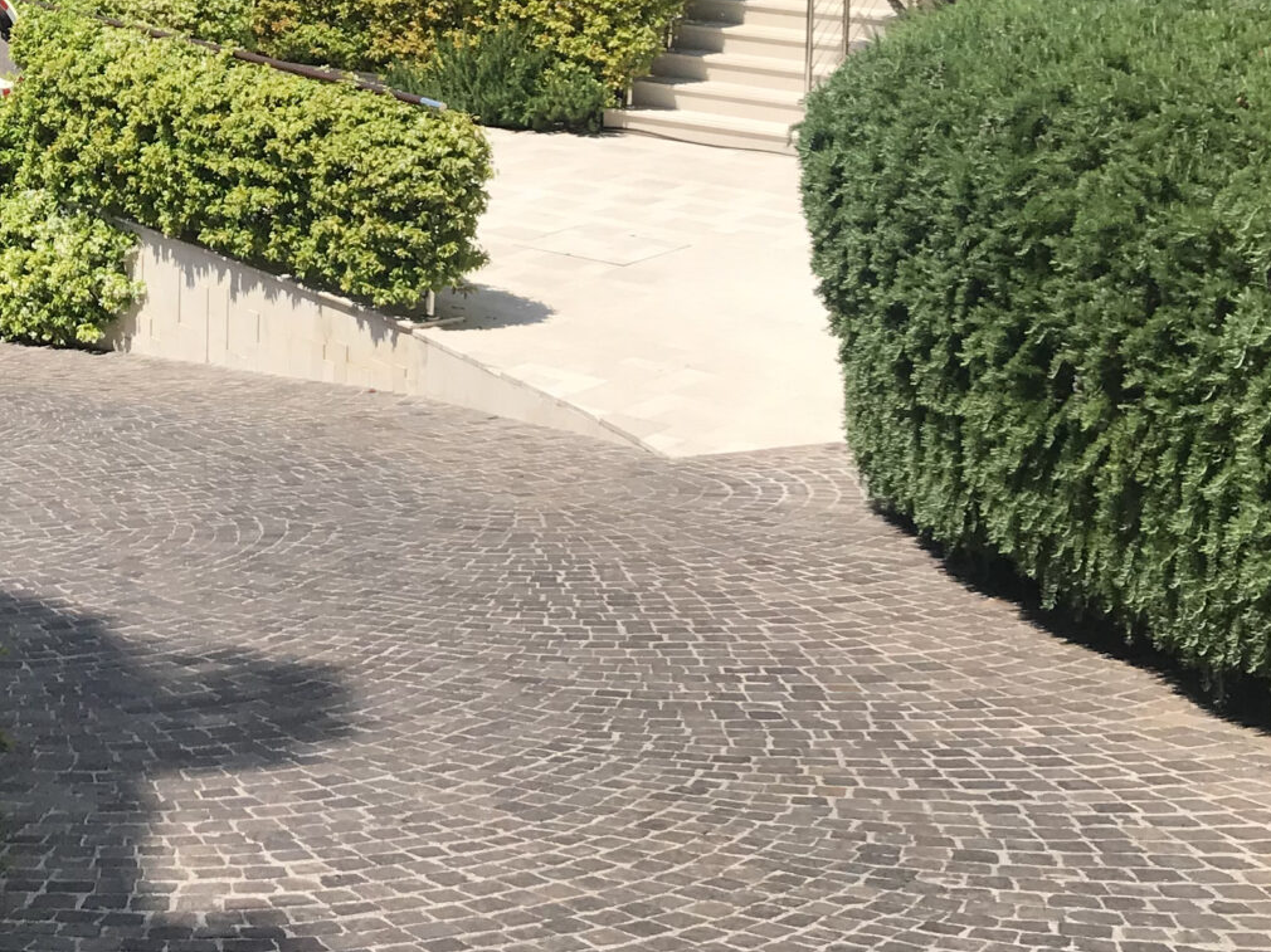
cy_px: -113
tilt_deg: -5.3
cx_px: 50
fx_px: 2606
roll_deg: +0.5
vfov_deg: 19.8
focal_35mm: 71
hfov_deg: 26.2
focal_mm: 3.99
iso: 20
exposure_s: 1/1953
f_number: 1.8
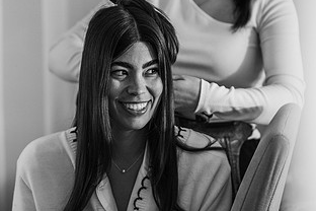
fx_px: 1387
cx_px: 116
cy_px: 52
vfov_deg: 8.7
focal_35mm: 158
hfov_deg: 13.0
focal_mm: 85
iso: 560
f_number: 1.8
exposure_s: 1/200
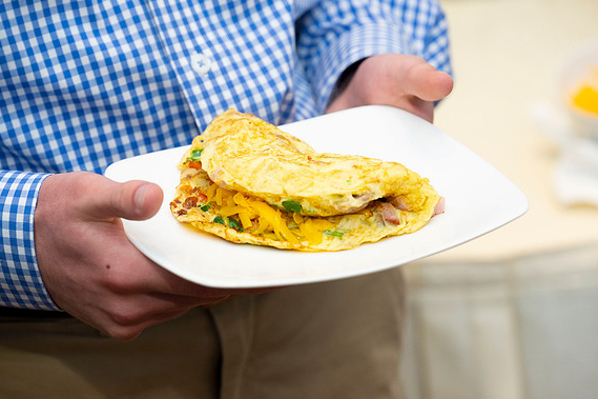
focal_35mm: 103
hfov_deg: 19.8
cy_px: 202
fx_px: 1710
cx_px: 301
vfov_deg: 13.3
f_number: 5.6
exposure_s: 1/80
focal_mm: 101
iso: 1000
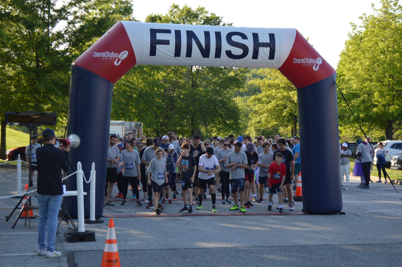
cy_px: 134
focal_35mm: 68
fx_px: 753
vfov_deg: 20.1
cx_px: 201
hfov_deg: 29.9
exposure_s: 1/160
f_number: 6.3
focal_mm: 45
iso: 100
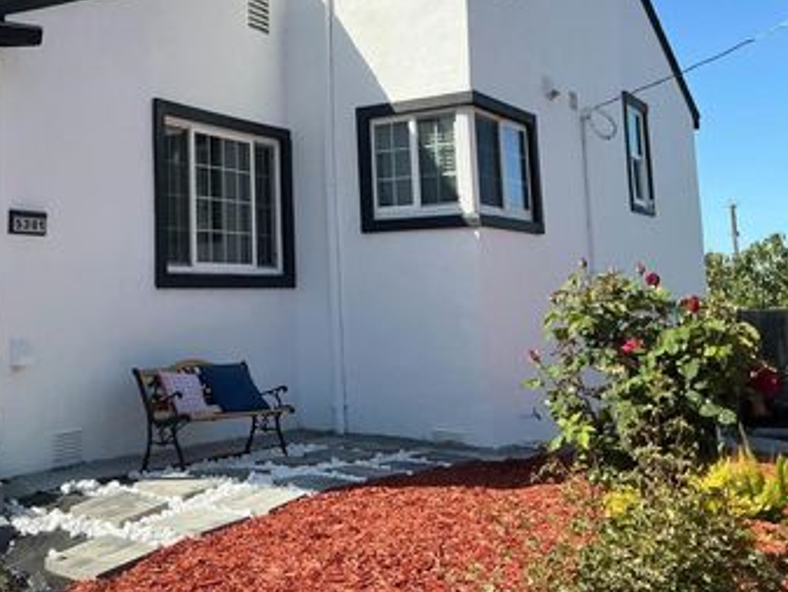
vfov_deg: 33.1
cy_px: 167
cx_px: 236
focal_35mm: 43
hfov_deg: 43.0
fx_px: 979
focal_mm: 3
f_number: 1.8
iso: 25
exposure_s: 1/1675
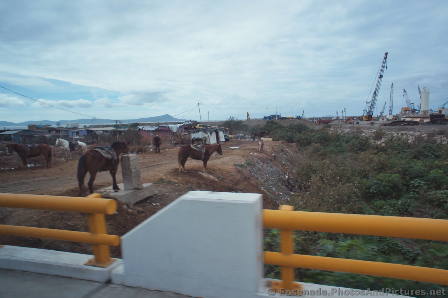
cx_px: 224
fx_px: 298
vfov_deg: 53.0
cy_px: 149
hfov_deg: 73.8
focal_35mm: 24
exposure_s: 1/250
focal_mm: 16
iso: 250
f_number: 4.5
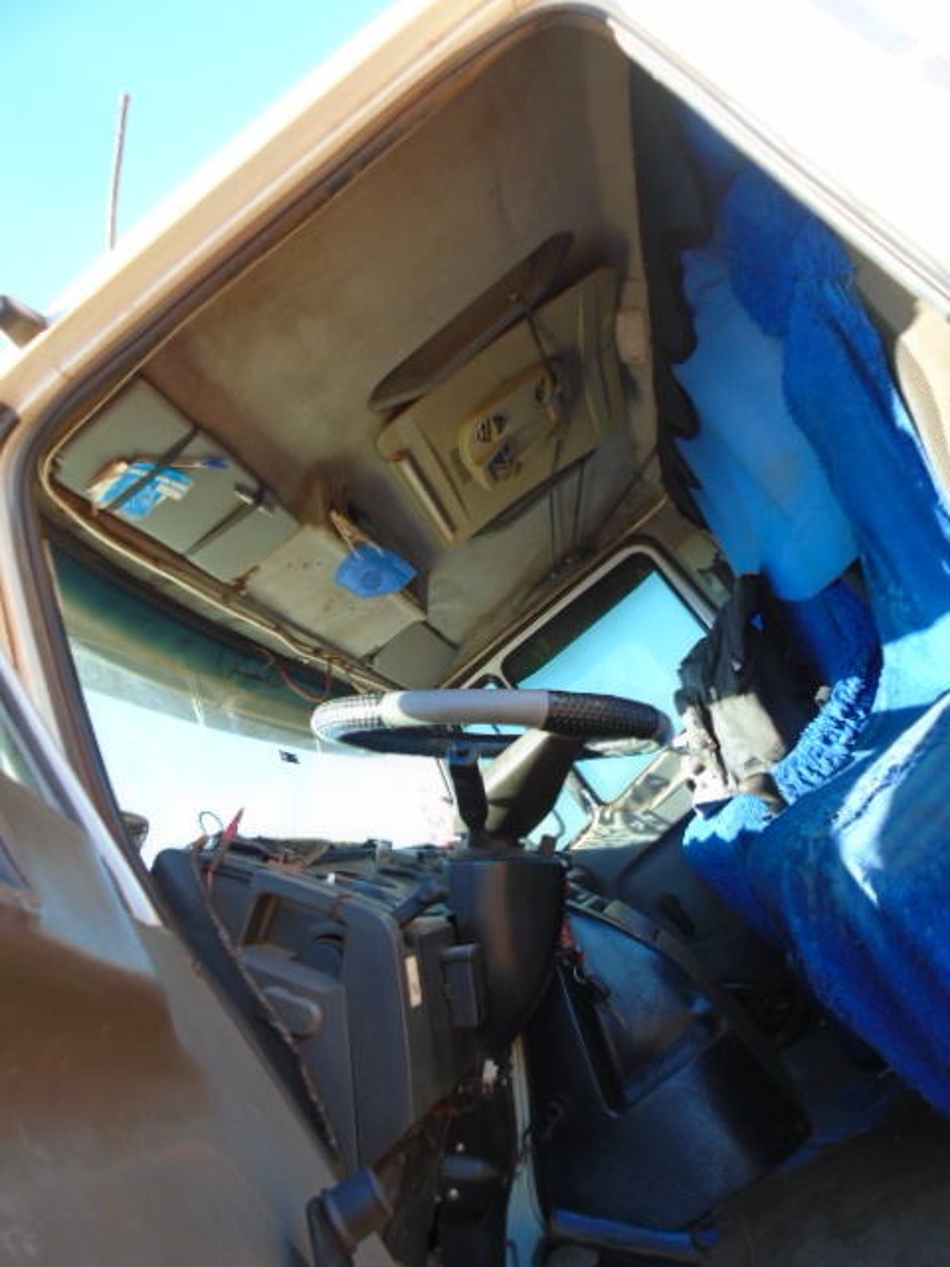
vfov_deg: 67.3
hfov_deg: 53.1
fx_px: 951
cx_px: 475
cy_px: 634
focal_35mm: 26
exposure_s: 1/100
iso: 100
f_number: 3.2
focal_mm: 4.6
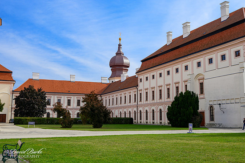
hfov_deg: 48.5
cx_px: 126
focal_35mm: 40
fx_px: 272
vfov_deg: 33.4
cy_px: 79
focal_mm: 25.5
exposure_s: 1/250
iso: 100
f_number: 8
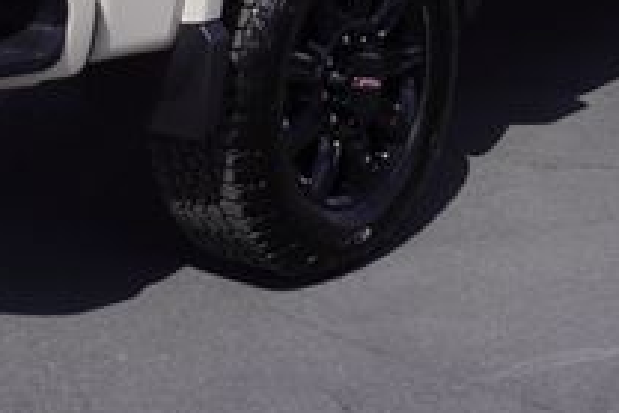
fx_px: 1910
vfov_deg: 12.0
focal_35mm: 111
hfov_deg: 18.3
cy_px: -143
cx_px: 176
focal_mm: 24
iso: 100
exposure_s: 1/200
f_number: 11
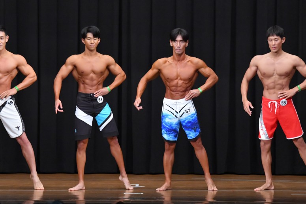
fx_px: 1716
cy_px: 102
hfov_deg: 10.2
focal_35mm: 202
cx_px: 153
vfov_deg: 6.8
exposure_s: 1/400
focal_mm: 135
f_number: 5.6
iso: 8000
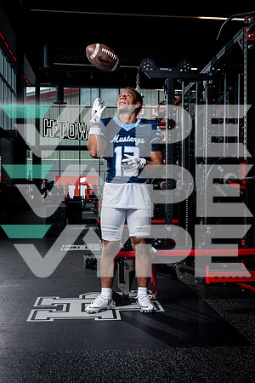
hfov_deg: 29.2
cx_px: 128
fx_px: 489
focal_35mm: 46
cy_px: 192
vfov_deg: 42.7
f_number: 9
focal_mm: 46
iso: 640
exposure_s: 1/250
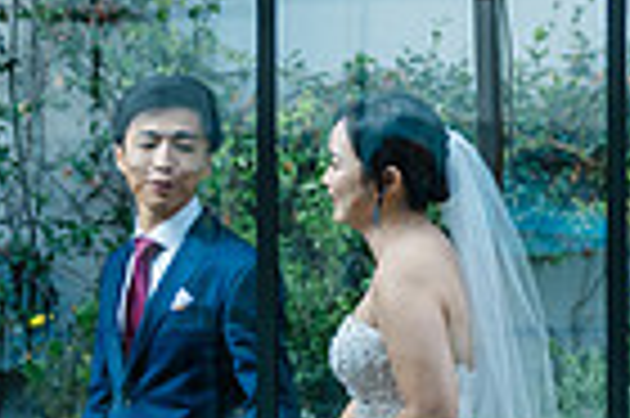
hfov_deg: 9.7
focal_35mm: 212
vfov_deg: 6.5
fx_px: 3706
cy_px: 164
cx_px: 414
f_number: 1.8
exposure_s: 1/250
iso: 80
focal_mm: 50
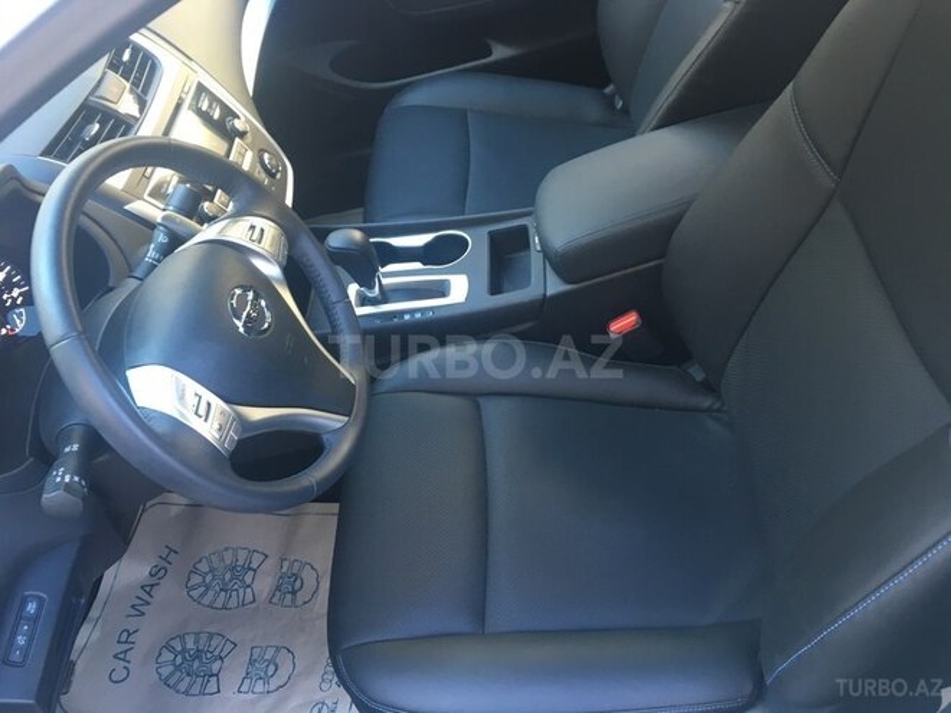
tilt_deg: -47.0
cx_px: 476
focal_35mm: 29
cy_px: 356
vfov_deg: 48.2
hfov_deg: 61.7
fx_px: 797
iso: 80
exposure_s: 1/33
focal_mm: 4.15
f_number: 2.2
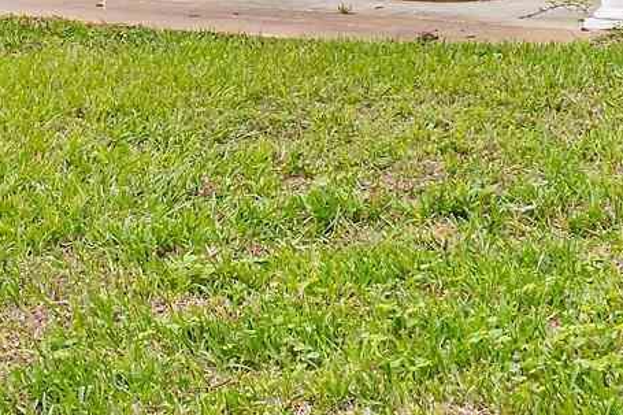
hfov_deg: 16.8
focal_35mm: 121
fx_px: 2093
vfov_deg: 11.0
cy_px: -153
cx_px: 131
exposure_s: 1/100
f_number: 8
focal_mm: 22
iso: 800
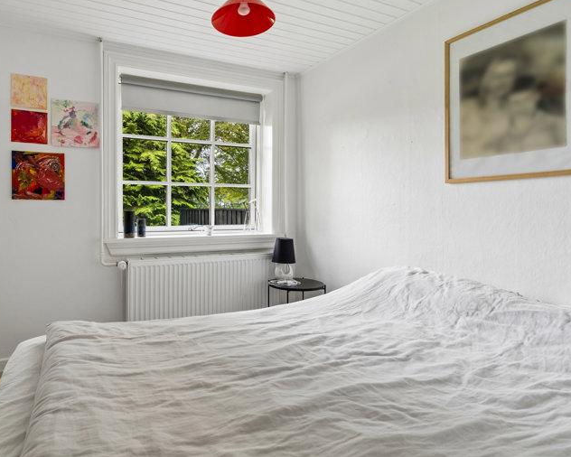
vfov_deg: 69.2
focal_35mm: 20
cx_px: 218
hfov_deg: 80.2
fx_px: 331
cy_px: 218
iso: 200
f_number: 8
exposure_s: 1/13
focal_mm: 11
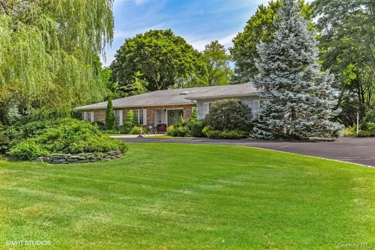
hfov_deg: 54.4
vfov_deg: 37.9
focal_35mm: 35
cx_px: 188
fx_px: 365
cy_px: 125
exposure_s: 1/320
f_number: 8
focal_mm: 35
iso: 400
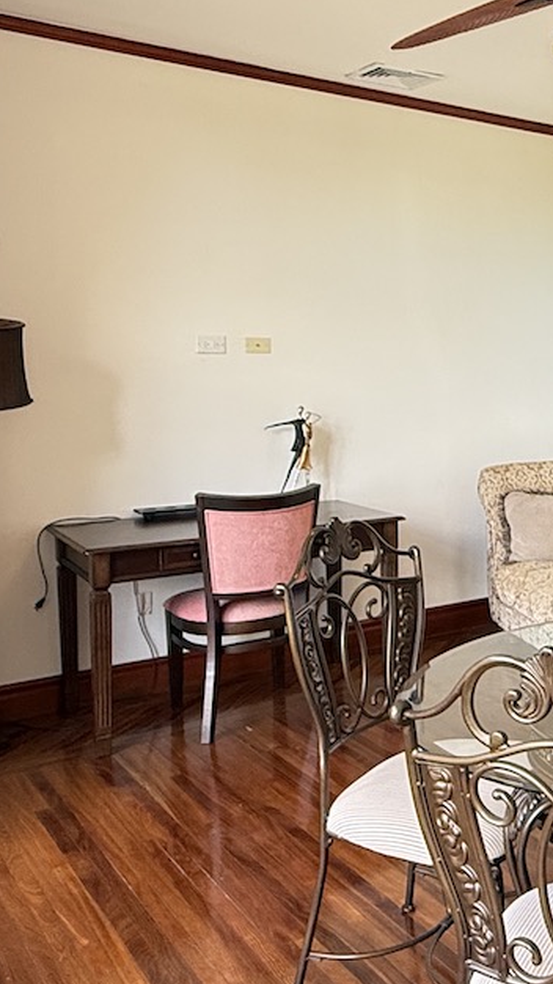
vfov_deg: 51.5
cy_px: 429
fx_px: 1017
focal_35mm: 39
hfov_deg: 26.5
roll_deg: +0.2
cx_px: 688
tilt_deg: -3.3
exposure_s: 1/99
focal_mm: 2.22
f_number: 2.2
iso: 250
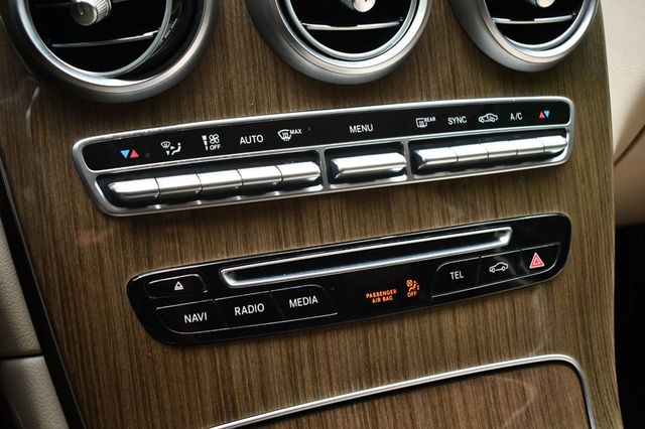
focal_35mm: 45
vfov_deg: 29.8
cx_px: 322
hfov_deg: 43.6
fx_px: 806
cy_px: 214
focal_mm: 30
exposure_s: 1/125
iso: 900
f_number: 4.2
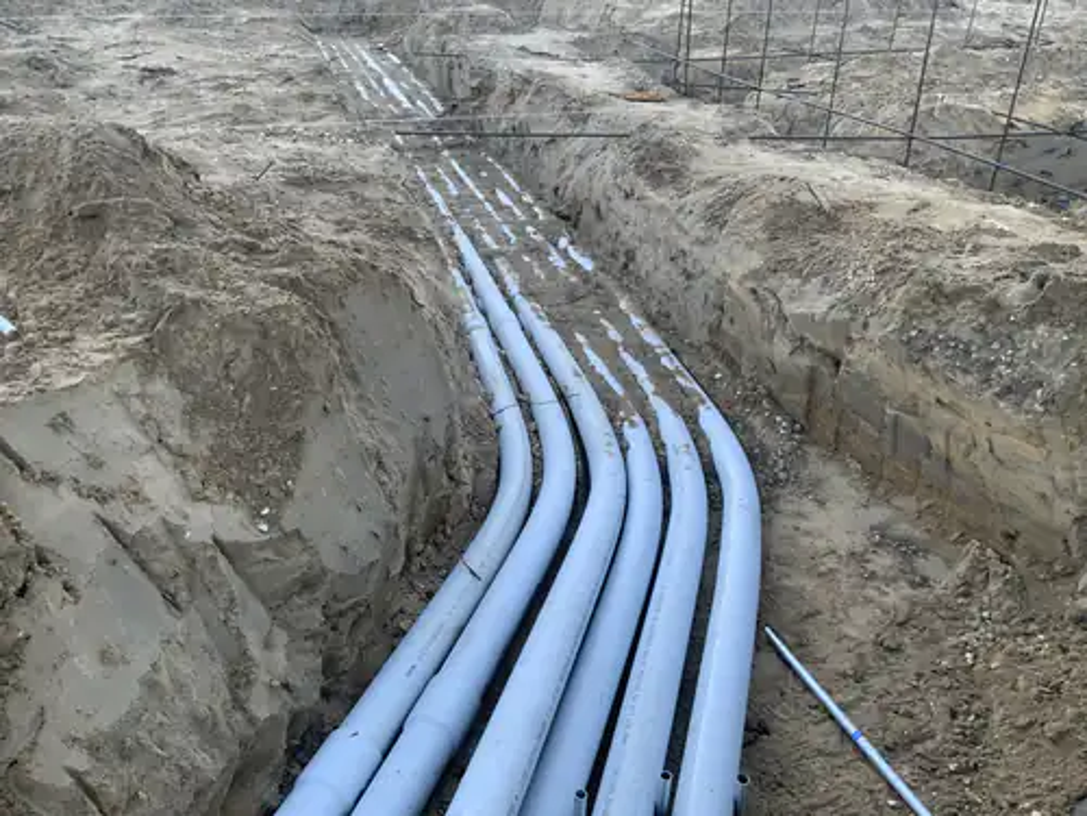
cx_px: 544
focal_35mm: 29
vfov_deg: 48.2
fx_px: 911
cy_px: 408
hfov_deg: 61.7
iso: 40
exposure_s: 1/122
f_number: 1.8
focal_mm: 3
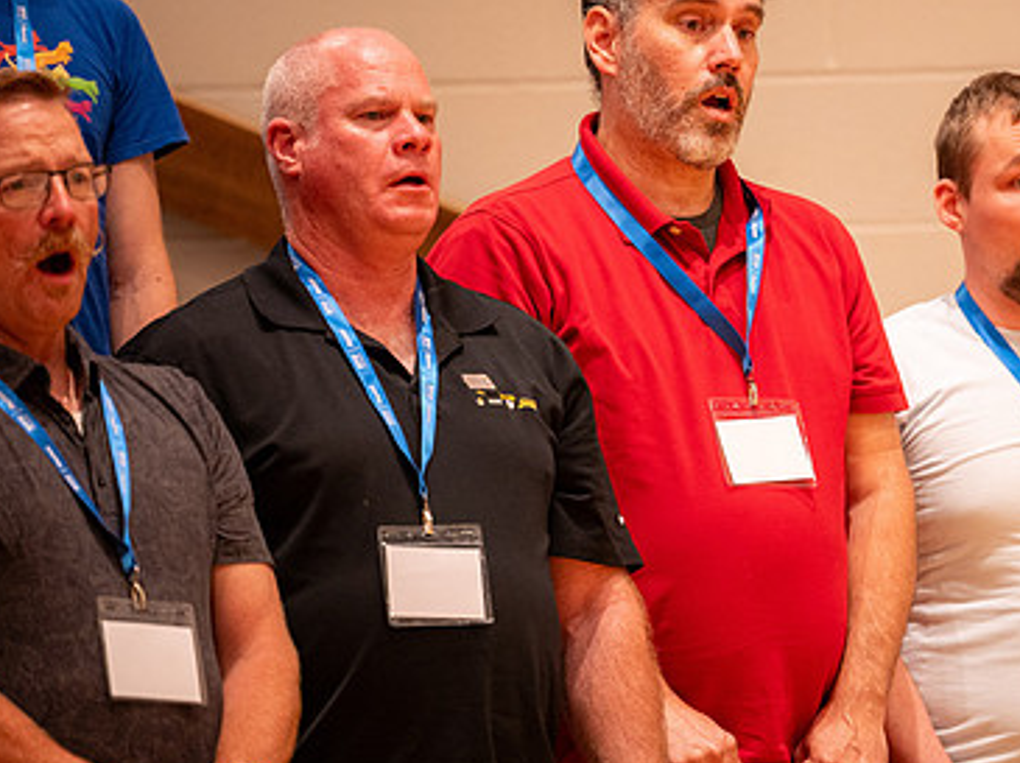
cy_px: 292
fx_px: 9008
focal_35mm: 306
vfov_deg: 4.8
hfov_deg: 6.5
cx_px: 771
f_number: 2.8
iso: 1250
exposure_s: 1/125
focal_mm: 200
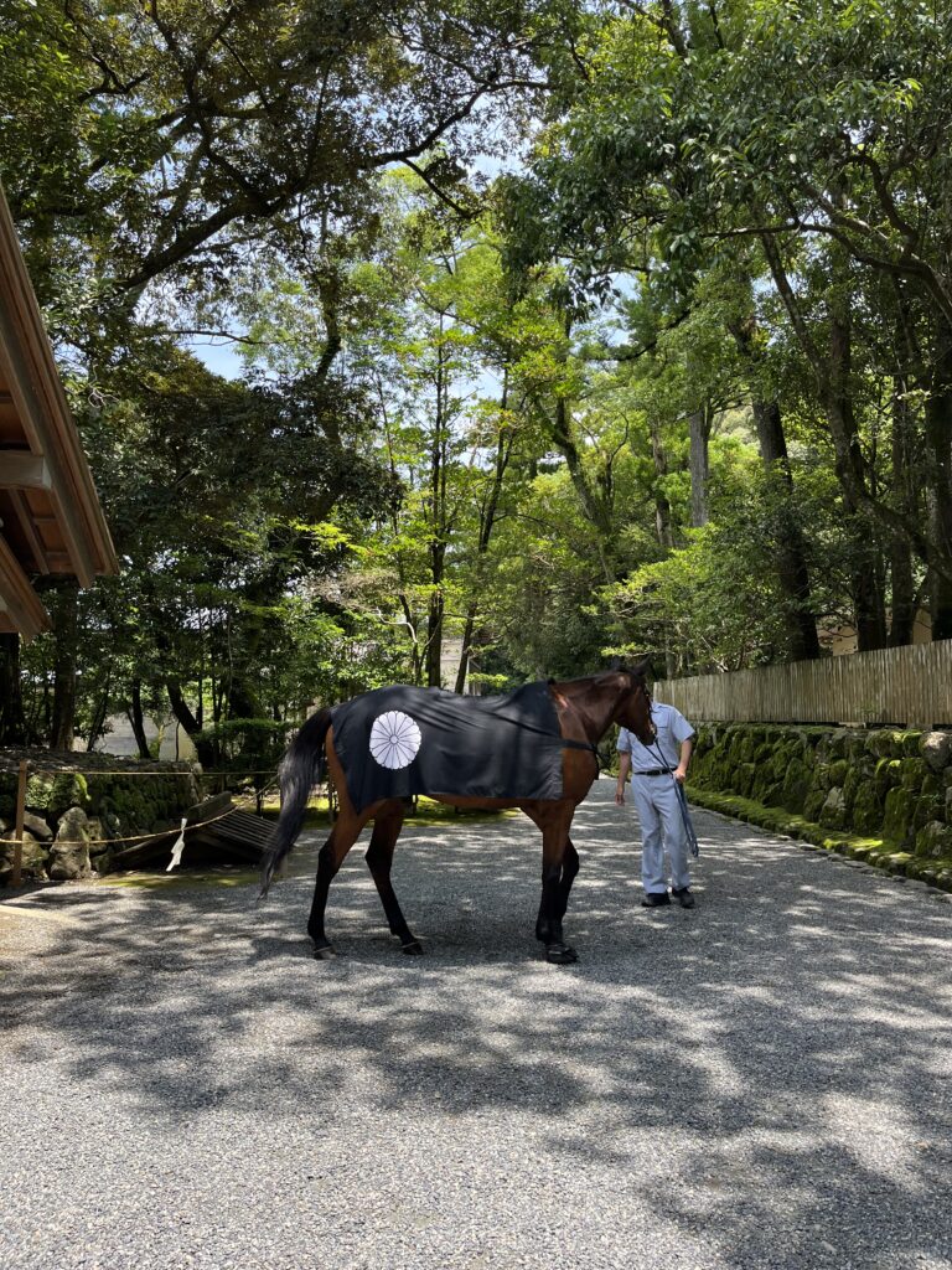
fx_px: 953
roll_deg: +1.1
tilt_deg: +5.5
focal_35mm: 26
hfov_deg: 53.1
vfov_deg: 67.3
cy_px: 635
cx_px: 476
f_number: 1.6
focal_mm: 5.1
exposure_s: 1/649
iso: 50
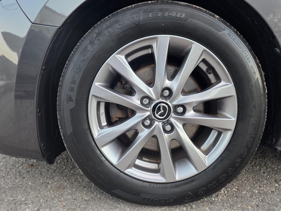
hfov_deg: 73.9
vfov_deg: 58.9
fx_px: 187
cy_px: 106
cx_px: 140
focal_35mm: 23
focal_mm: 6.25
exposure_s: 1/100
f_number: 1.7
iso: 250
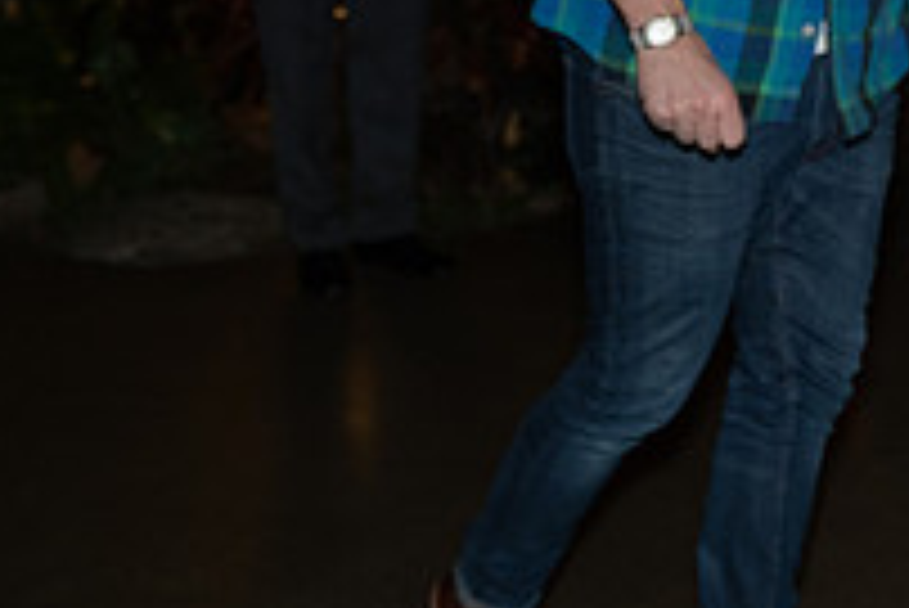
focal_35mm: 86
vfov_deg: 15.7
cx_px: 1278
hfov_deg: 20.8
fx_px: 2173
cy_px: 70
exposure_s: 1/250
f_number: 2.8
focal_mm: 30
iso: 2500
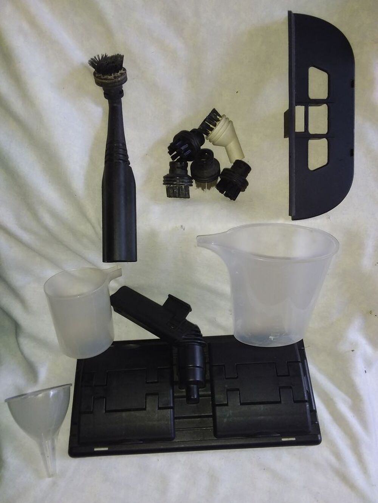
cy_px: 252
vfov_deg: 63.4
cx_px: 189
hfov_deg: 49.8
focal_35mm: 28
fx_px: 408
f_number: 1.9
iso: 40
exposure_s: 1/50
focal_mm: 2.91
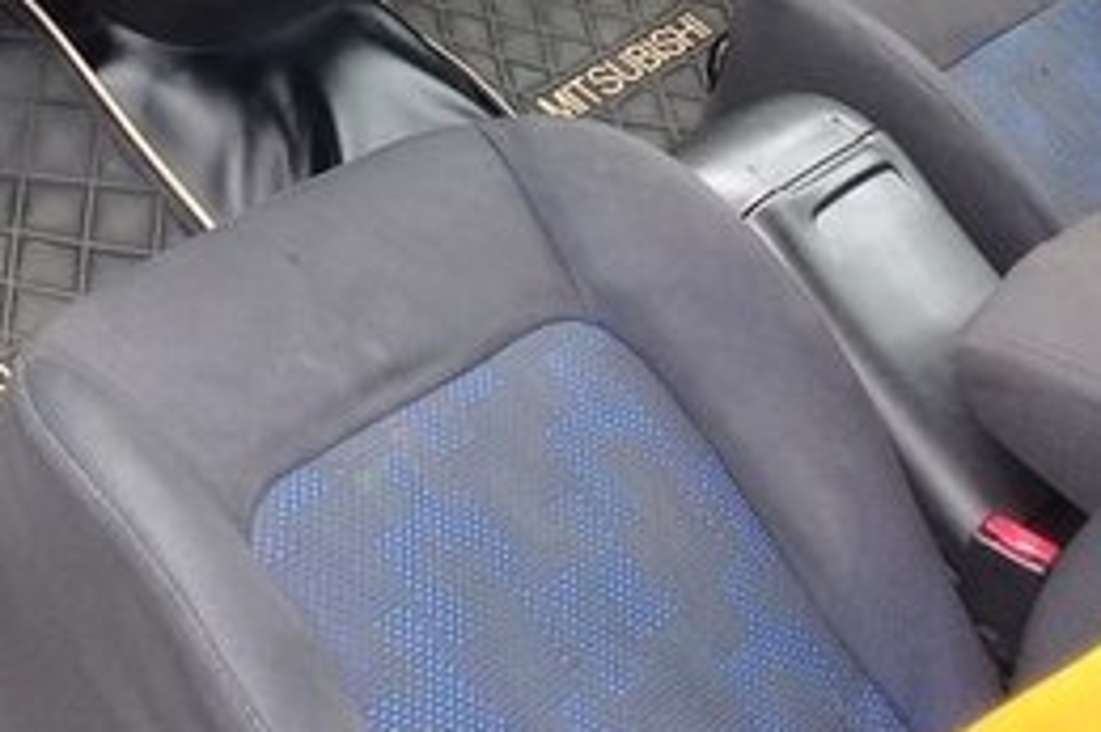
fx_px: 2506
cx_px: 212
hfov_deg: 24.4
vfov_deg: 16.1
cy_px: -108
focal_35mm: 82
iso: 50
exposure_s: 1/50
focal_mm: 3.3
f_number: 2.2
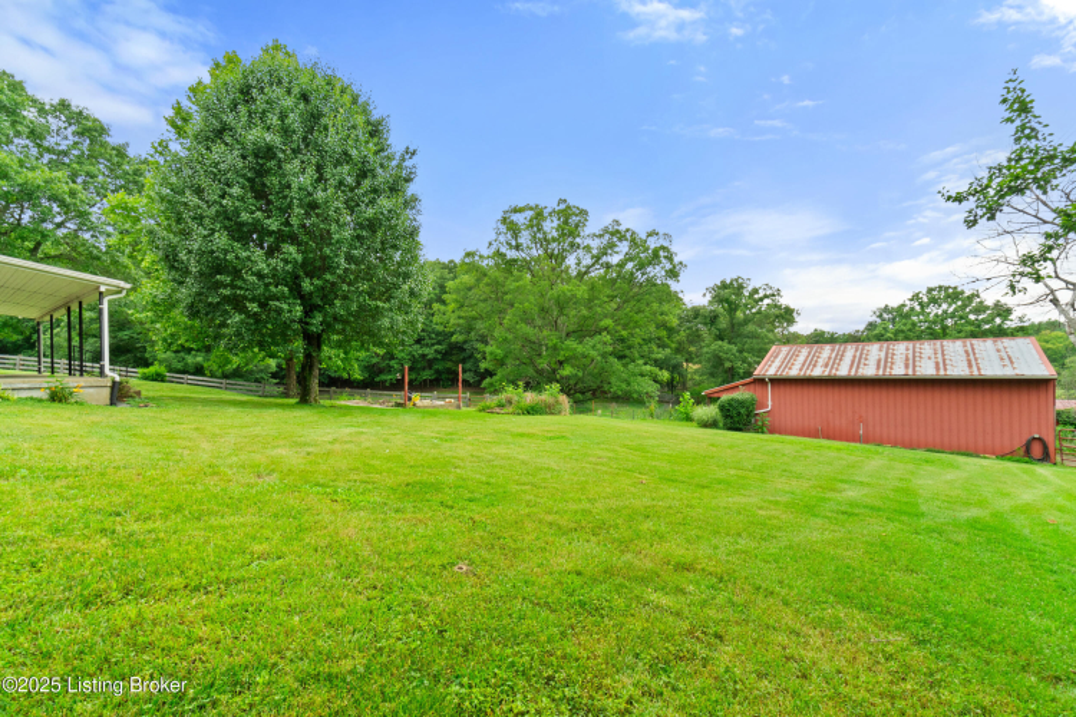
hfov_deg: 100.4
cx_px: 538
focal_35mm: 15
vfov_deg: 77.3
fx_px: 448
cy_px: 358
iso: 400
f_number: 10
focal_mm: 10
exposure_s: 1/50
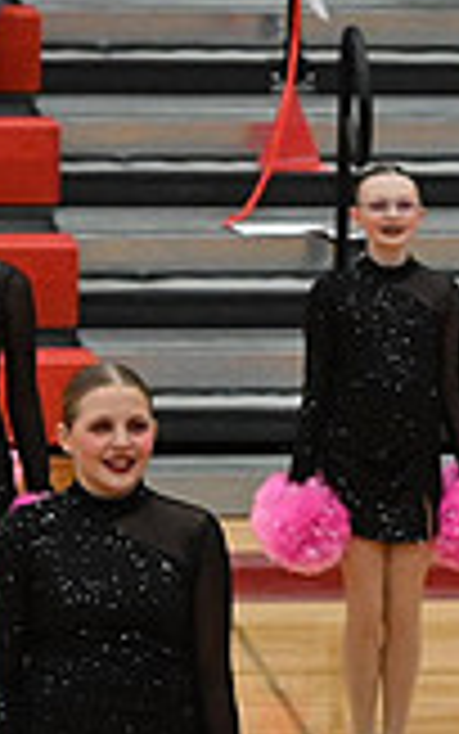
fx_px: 9779
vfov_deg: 4.3
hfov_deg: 2.7
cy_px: 655
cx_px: 1246
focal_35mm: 489
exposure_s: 1/400
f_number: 4
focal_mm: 90
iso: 6400
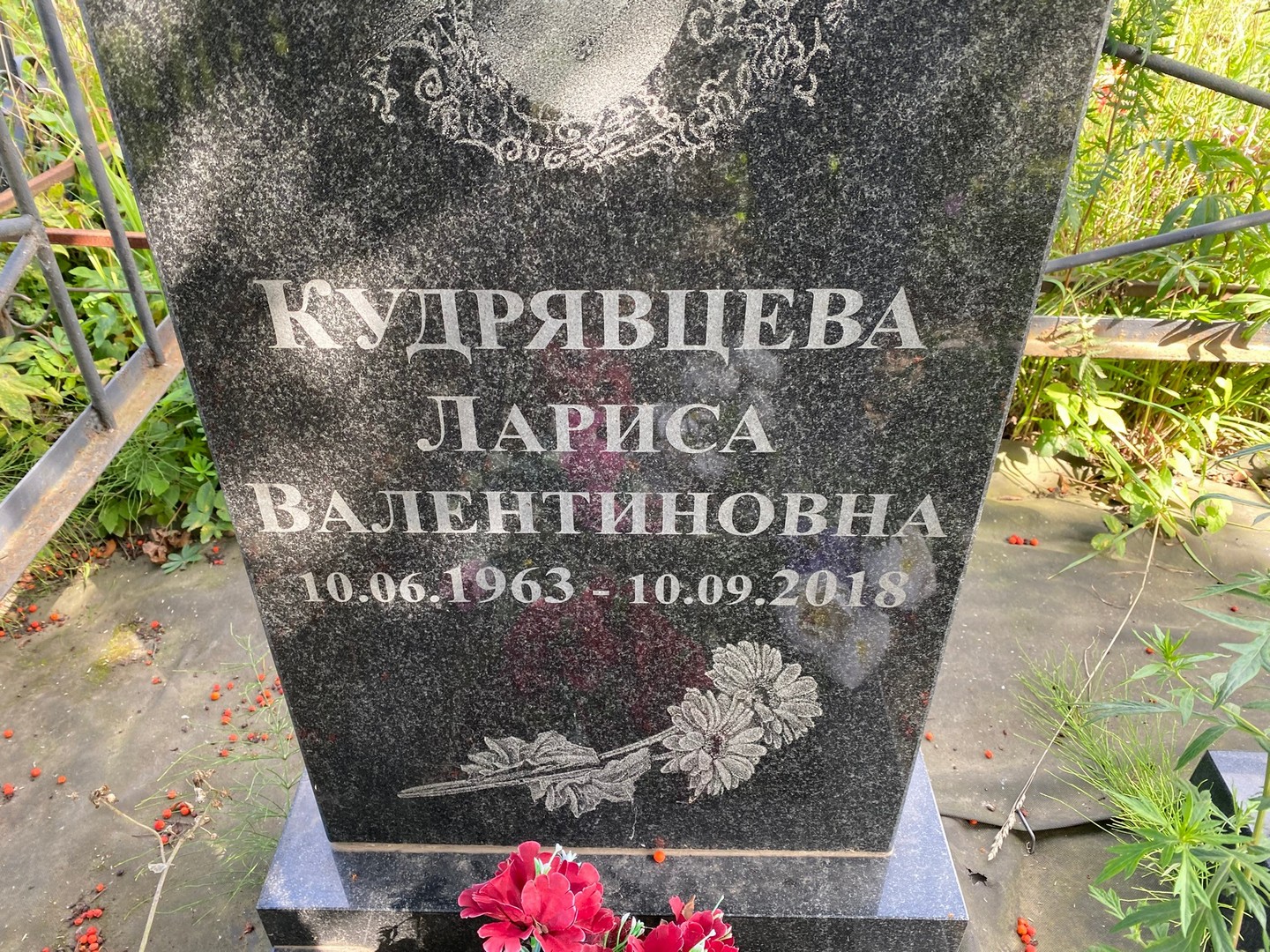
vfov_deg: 53.1
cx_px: 635
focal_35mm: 26
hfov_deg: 67.3
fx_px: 954
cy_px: 476
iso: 40
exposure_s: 1/122
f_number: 1.8
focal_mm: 4.25
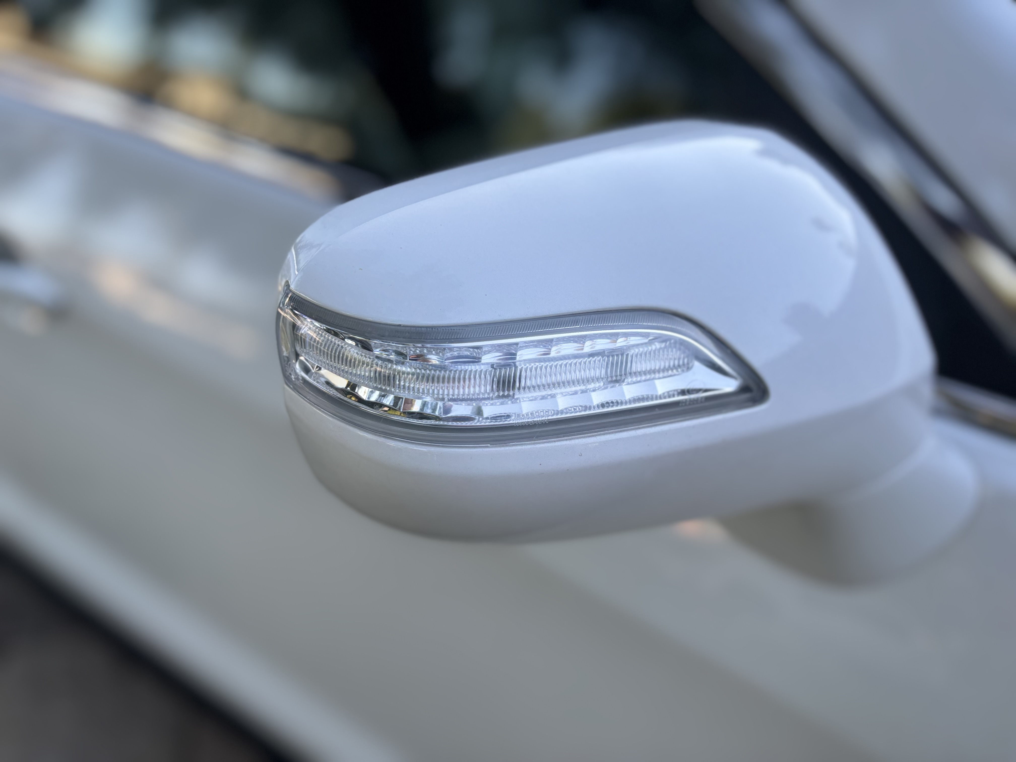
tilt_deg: -34.5
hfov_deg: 67.3
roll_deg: -1.9
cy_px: 381
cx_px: 508
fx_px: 763
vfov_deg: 53.1
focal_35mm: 26
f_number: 1.6
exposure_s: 1/466
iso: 50
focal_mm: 5.96
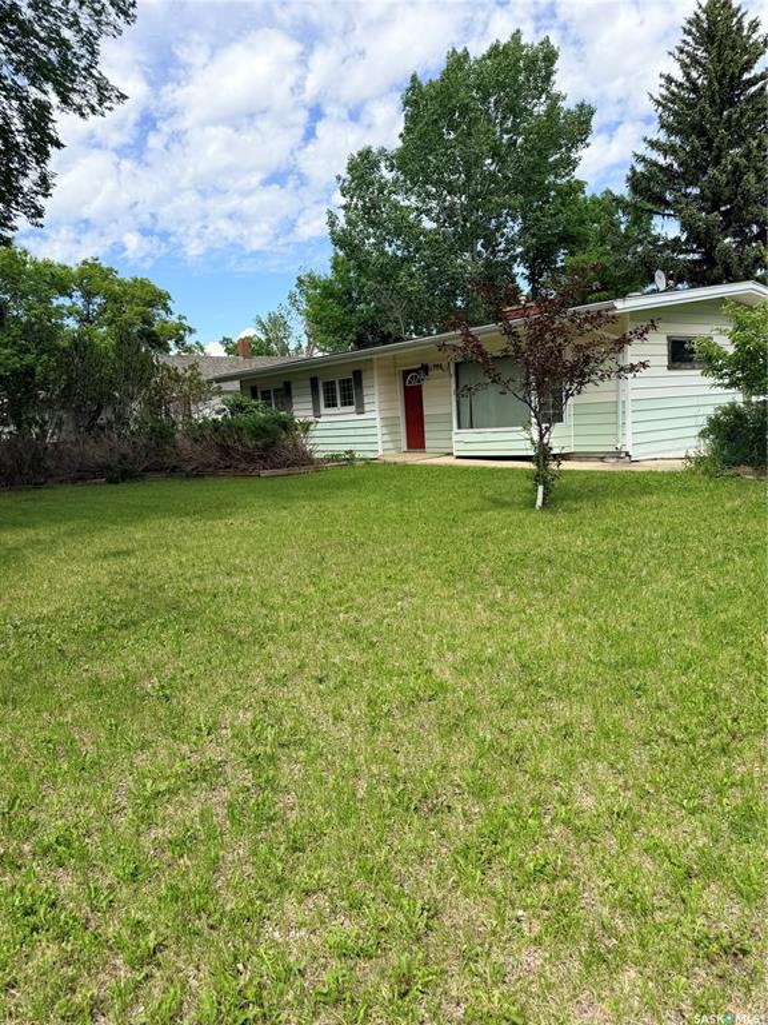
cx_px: 384
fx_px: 710
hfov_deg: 56.8
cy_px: 512
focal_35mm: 24
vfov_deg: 71.6
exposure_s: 1/4405
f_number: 1.78
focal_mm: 6.76
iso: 80
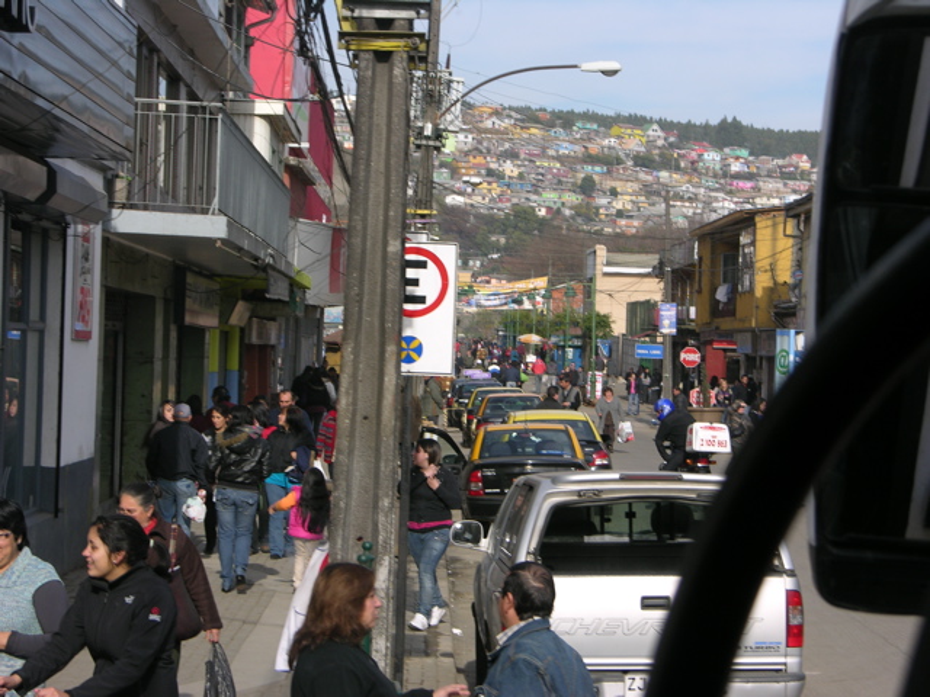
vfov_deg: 13.5
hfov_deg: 17.9
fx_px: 2955
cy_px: 348
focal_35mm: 110
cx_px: 465
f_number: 4.6
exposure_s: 1/248
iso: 50
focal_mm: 27.3
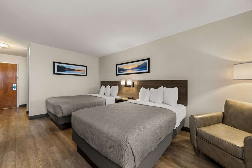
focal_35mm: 14
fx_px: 98
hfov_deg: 104.3
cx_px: 126
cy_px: 84
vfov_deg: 81.2
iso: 320
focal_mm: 14
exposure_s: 3
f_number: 11
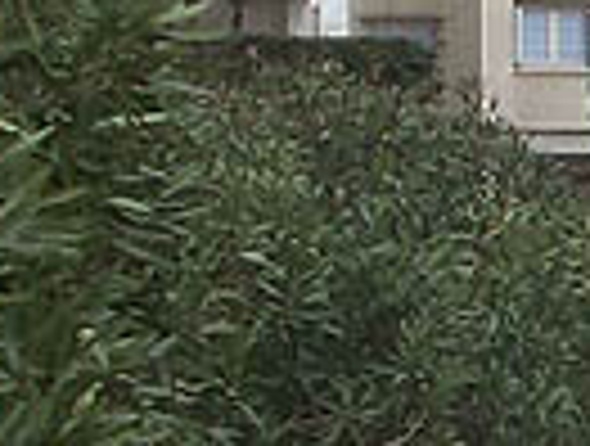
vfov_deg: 7.0
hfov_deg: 8.6
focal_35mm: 213
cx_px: 1302
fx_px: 3640
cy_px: 324
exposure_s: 1/400
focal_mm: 5.8
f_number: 2.6
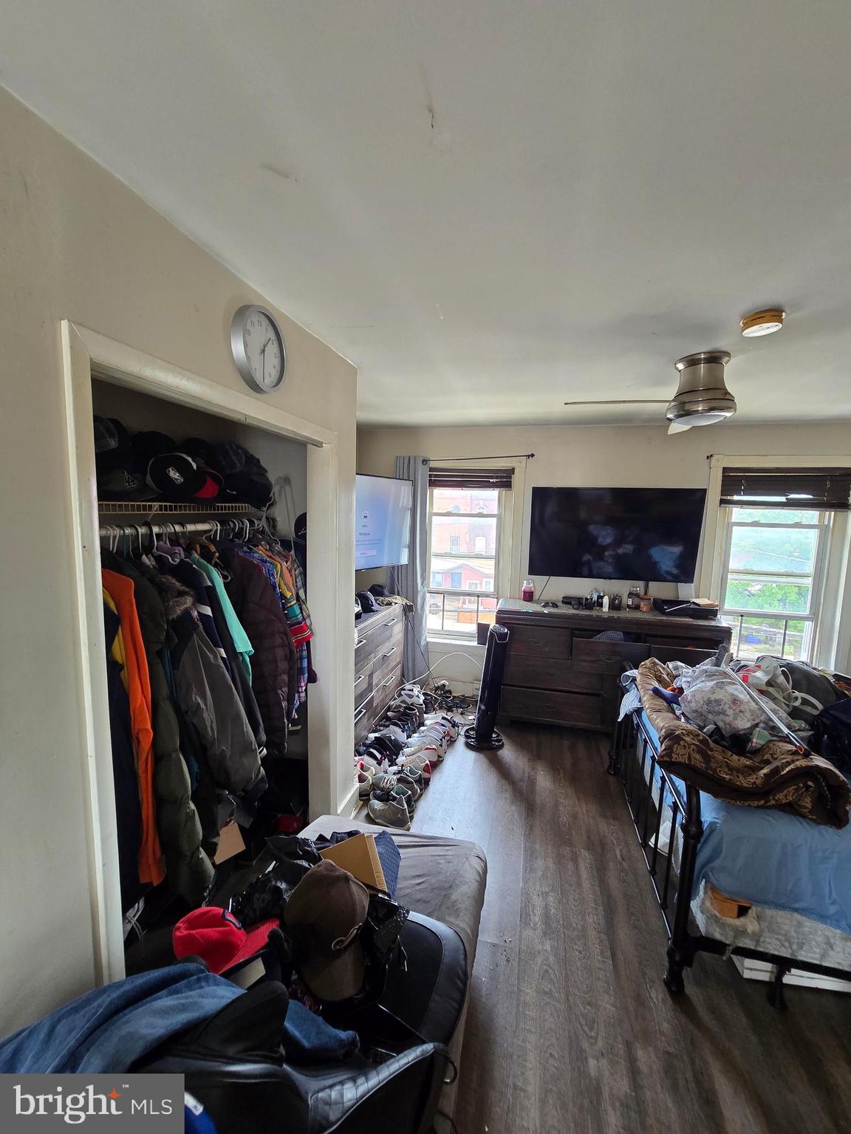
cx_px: 426
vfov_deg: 106.2
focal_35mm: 13
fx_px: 426
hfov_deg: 89.9
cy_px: 567
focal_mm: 2.2
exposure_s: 1/60
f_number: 2.2
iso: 160
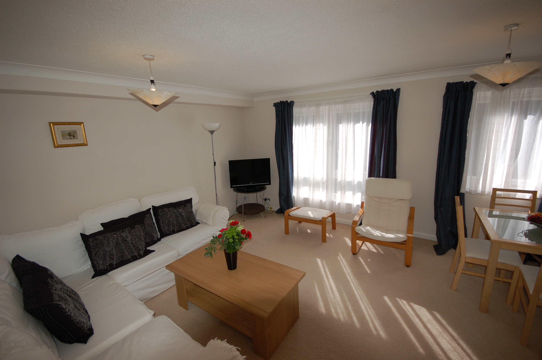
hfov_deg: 100.4
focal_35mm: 15
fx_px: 226
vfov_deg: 77.2
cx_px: 271
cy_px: 180
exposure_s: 1/500
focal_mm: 10
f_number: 5.6
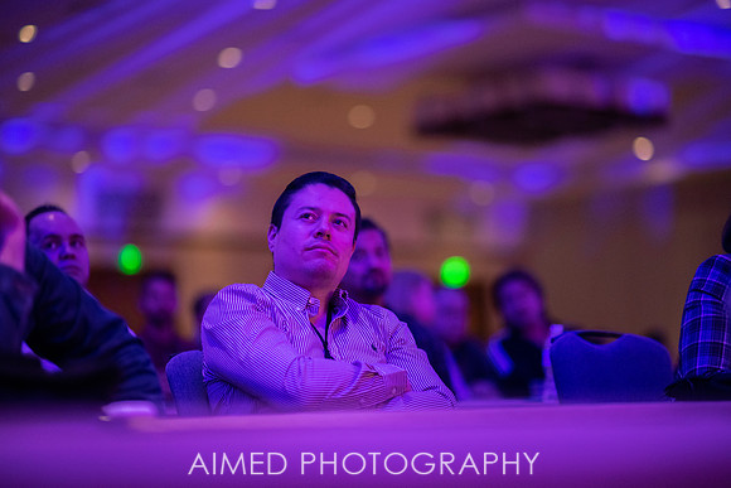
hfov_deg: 23.6
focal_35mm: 86
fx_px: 1752
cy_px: 244
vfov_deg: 15.8
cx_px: 369
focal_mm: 85
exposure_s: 1/160
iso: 2000
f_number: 1.4
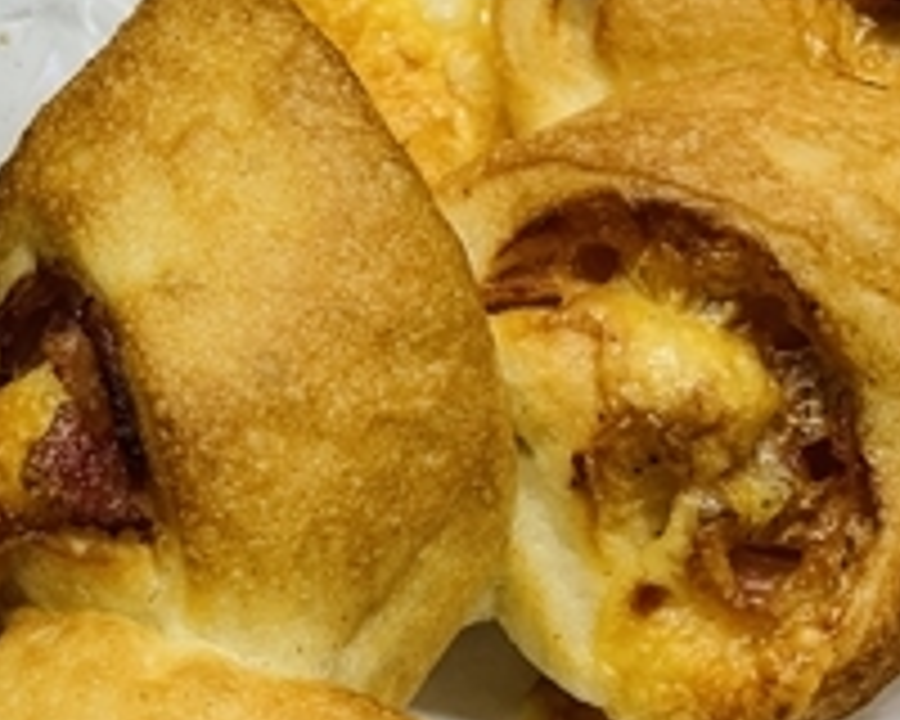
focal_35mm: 76
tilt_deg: -56.8
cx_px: -36
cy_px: 207
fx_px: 2024
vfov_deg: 20.1
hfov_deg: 23.8
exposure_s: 1/50
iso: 64
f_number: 1.8
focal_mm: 4.25
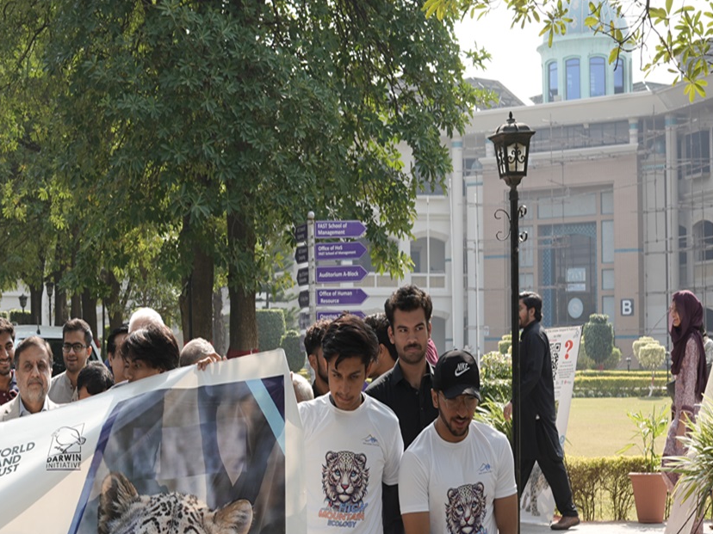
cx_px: -47
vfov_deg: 18.7
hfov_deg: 23.6
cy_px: 454
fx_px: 1607
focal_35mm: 78
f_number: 5
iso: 160
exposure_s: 1/250
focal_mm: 35
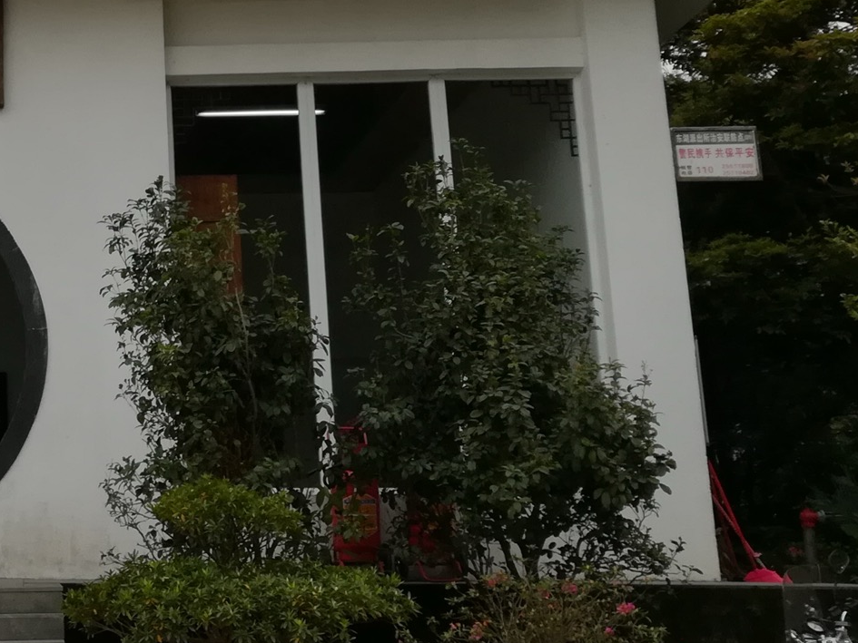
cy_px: 163
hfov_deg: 26.8
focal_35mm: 66
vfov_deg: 22.1
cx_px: -107
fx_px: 1636
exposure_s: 1/213
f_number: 2.2
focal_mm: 3.83
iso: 50
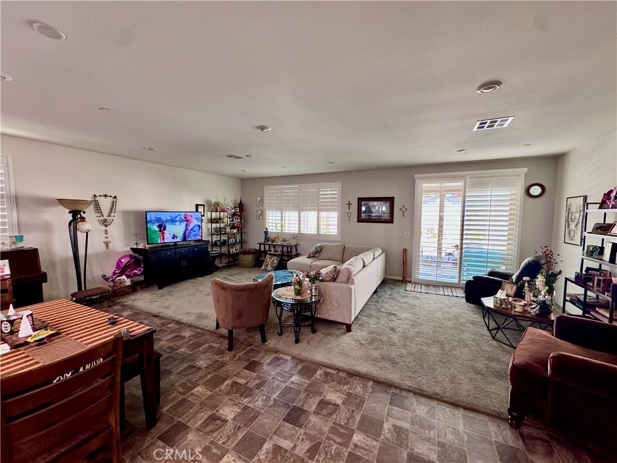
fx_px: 250
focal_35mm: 14
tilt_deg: -3.2
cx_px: 308
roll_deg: -0.2
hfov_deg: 102.1
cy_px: 232
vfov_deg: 85.7
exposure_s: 1/60
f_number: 2.2
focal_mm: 2.22
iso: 400
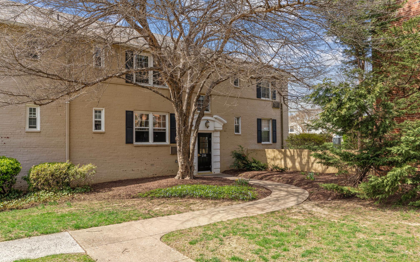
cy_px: 138
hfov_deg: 70.4
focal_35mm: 26
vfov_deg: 47.6
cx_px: 207
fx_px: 298
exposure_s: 1/160
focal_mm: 25
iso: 200
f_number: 8
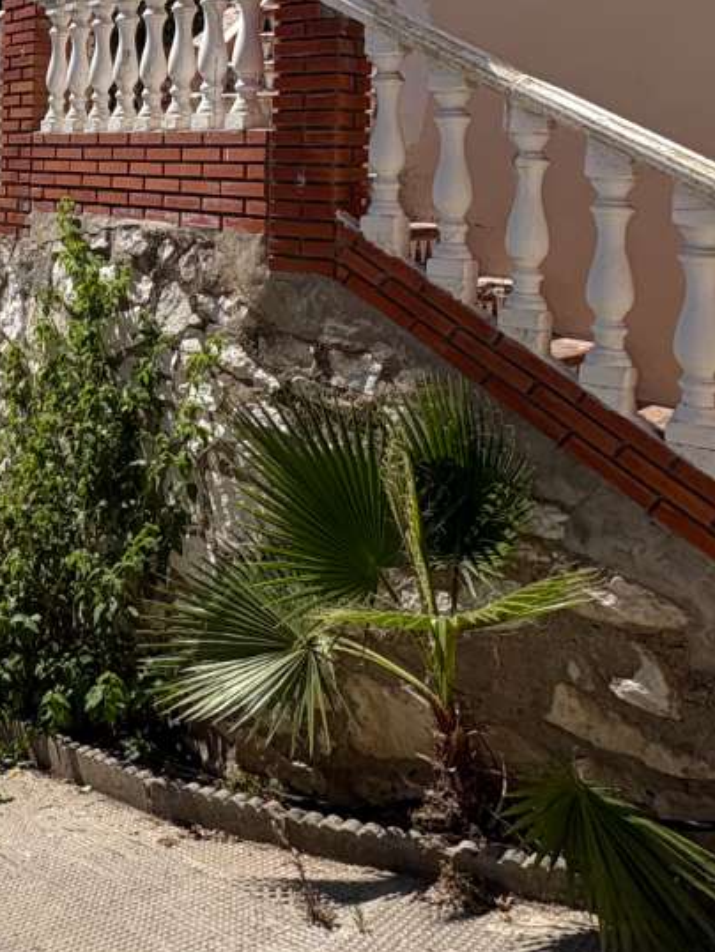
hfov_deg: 30.8
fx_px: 1073
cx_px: -157
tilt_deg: +1.9
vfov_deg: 44.8
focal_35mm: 39
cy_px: 152
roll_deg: -2.9
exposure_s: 1/2146
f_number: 2.2
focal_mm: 2.22
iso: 50
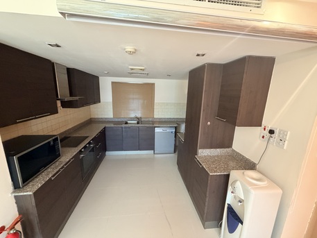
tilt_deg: -11.0
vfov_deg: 85.7
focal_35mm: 14
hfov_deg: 102.0
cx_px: 158
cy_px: 119
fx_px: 128
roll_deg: -1.7
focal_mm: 2.22
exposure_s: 1/50
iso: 400
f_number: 2.2
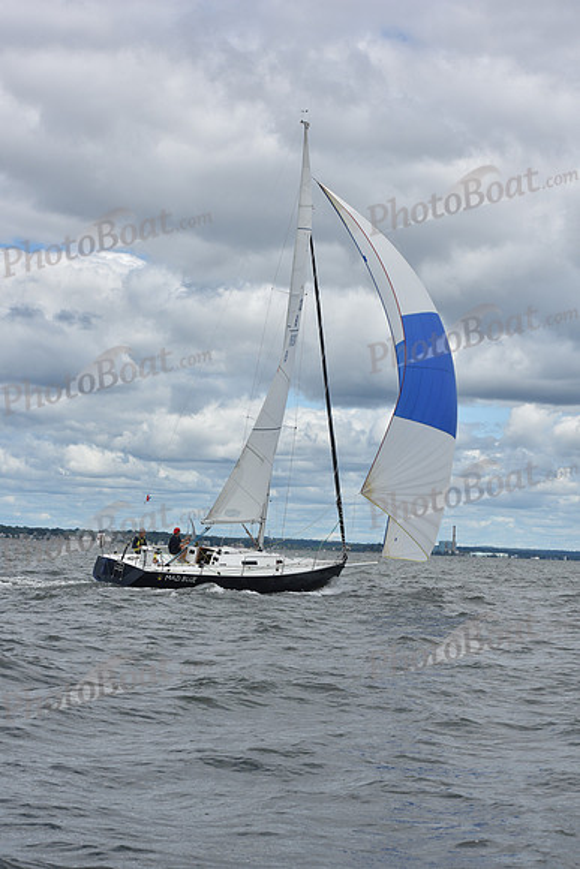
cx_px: 290
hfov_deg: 16.1
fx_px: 2053
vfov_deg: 23.9
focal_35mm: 85
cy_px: 434
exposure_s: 1/800
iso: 250
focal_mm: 85
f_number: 10
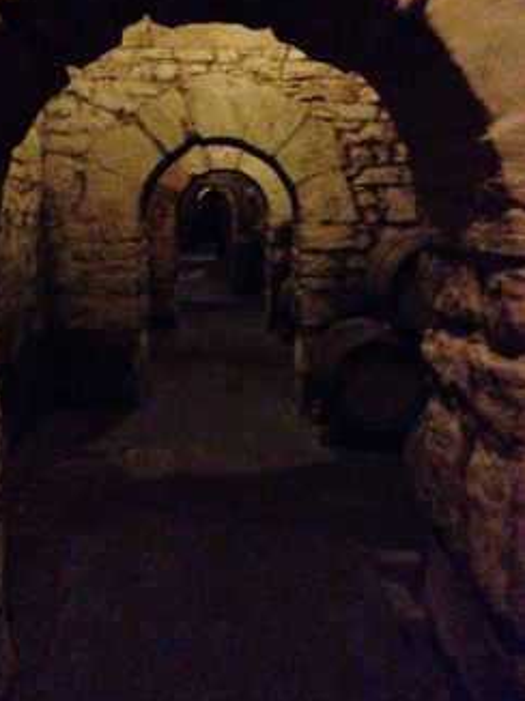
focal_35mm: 81
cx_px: 204
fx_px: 1640
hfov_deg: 18.2
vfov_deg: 24.1
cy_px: 277
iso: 3200
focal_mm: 4.12
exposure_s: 1/15
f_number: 2.4
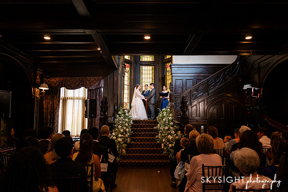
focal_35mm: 28
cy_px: 96
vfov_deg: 45.9
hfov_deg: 64.8
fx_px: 227
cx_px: 144
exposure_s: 1/200
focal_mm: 28
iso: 2000
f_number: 4.5
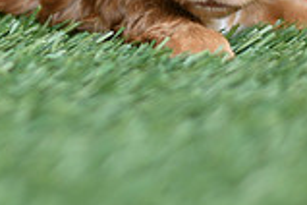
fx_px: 2328
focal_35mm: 273
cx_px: -37
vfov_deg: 5.0
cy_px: -156
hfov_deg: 7.5
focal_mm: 50
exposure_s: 1/200
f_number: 1.8
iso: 125
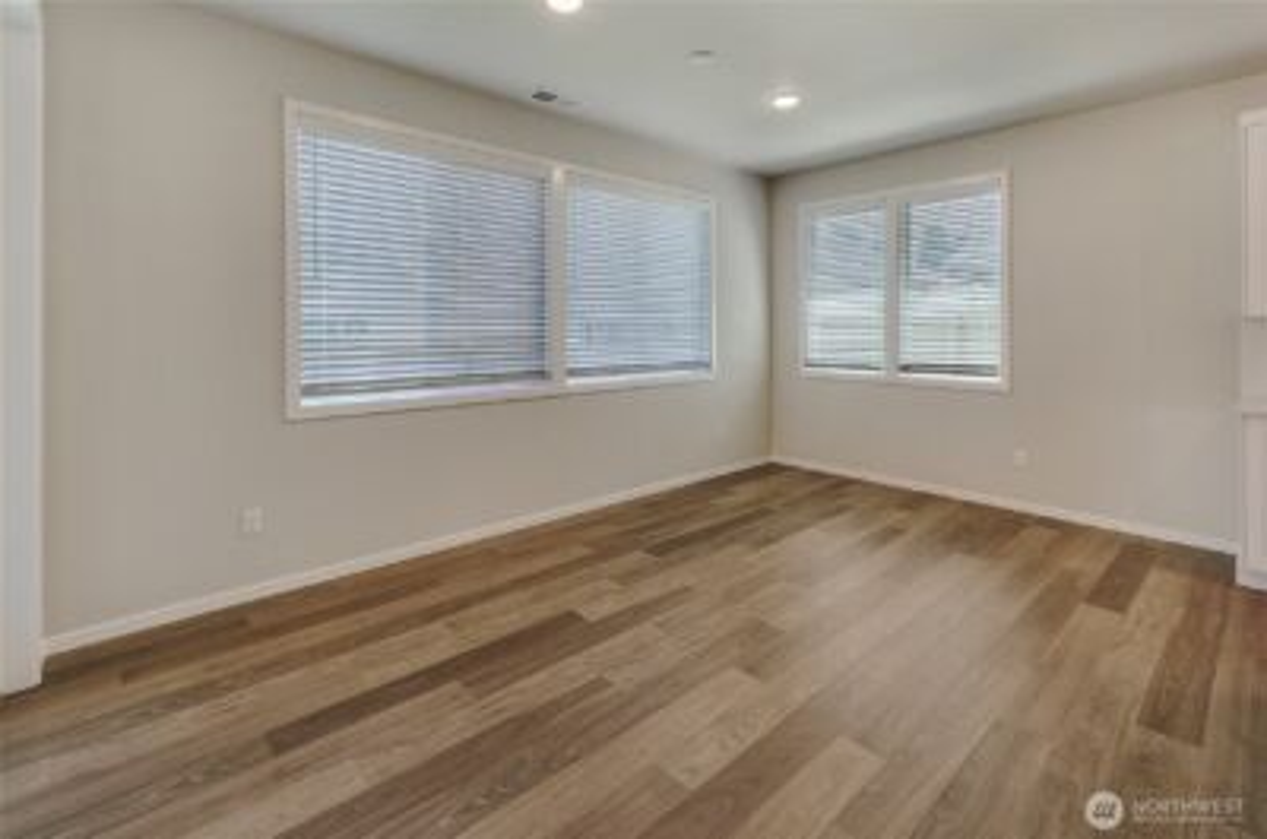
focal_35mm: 15
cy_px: 420
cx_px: 634
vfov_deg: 77.1
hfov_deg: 100.5
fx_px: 527
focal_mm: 10
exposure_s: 1/20
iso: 160
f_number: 5.6
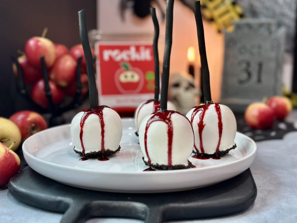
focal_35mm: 48
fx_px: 412
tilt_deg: -9.3
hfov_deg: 39.7
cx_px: 148
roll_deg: -0.6
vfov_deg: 30.3
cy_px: 112
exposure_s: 1/120
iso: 250
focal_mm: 6.86
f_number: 1.78
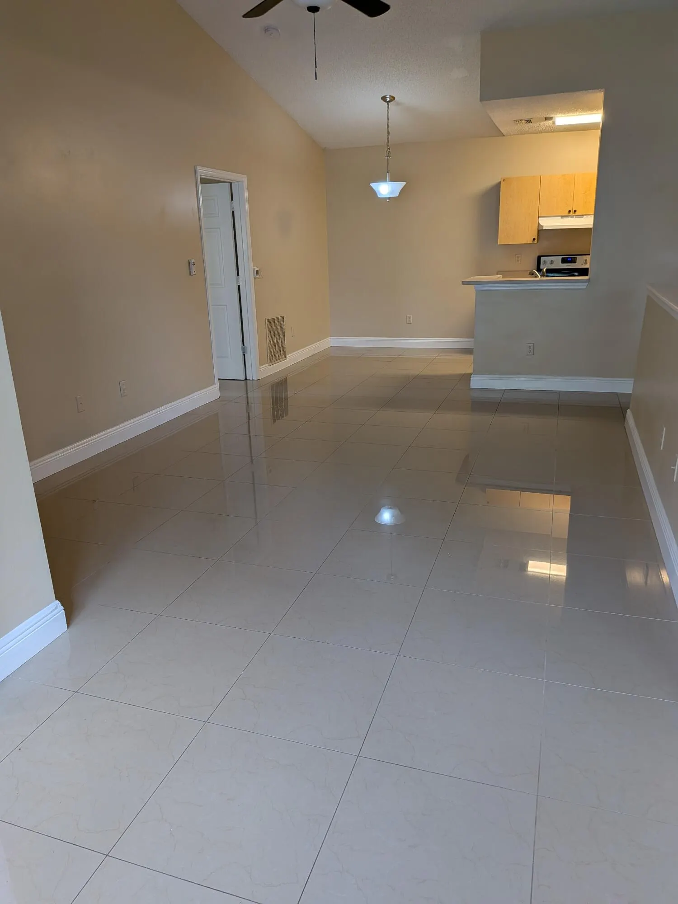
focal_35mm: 24
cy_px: 452
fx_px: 627
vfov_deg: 71.6
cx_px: 339
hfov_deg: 56.8
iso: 36
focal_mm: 4.53
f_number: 1.7
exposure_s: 1/213
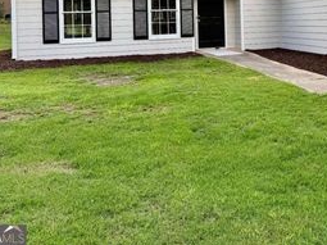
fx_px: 444
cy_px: 8
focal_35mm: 47
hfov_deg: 38.5
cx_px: 274
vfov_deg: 29.1
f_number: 1.78
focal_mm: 6.76
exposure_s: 1/689
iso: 100
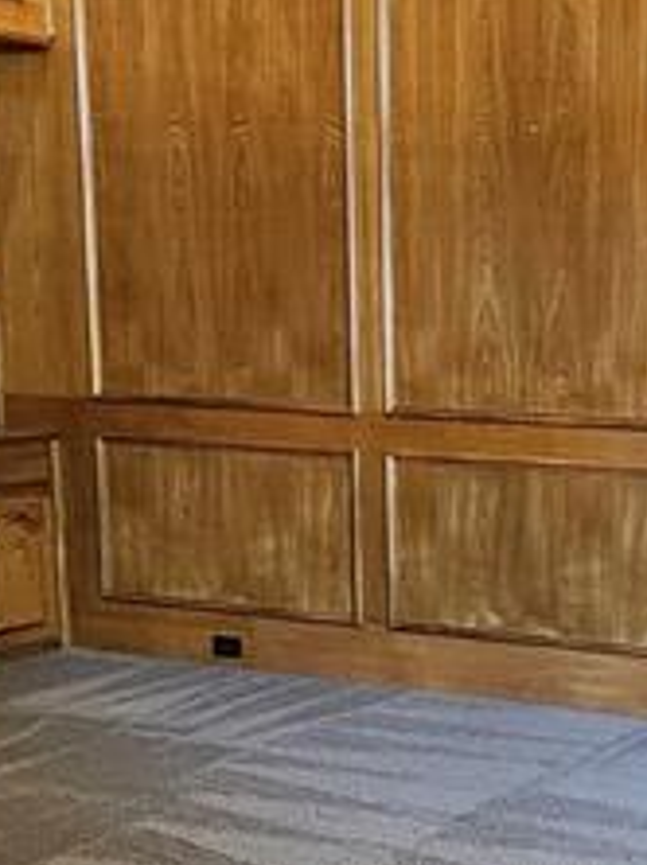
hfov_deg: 22.6
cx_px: 756
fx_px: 1498
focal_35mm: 60
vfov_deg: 31.8
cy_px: 612
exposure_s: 1/30
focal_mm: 2.2
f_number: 2.2
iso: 400
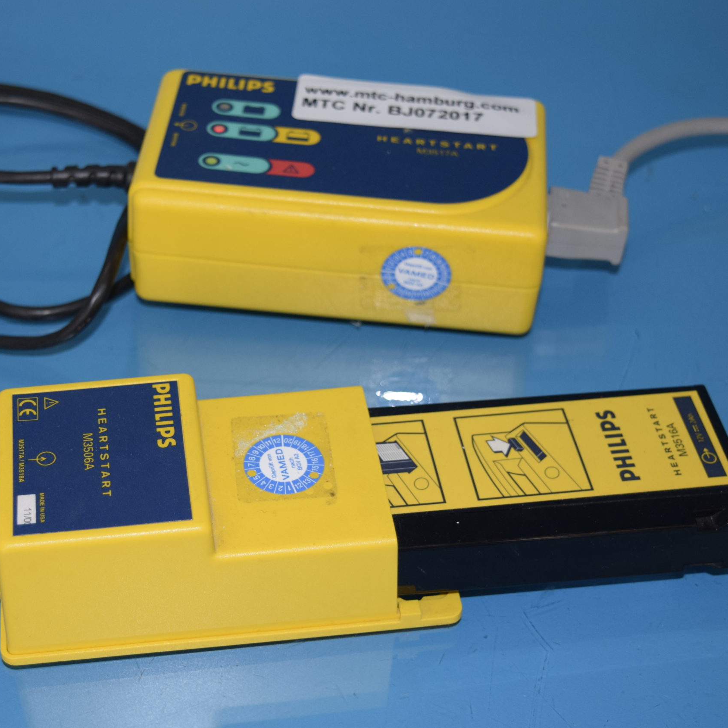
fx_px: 1609
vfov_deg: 25.5
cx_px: 278
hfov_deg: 25.4
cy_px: 364
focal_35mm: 68
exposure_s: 1/200
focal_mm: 35
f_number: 4.5
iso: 640
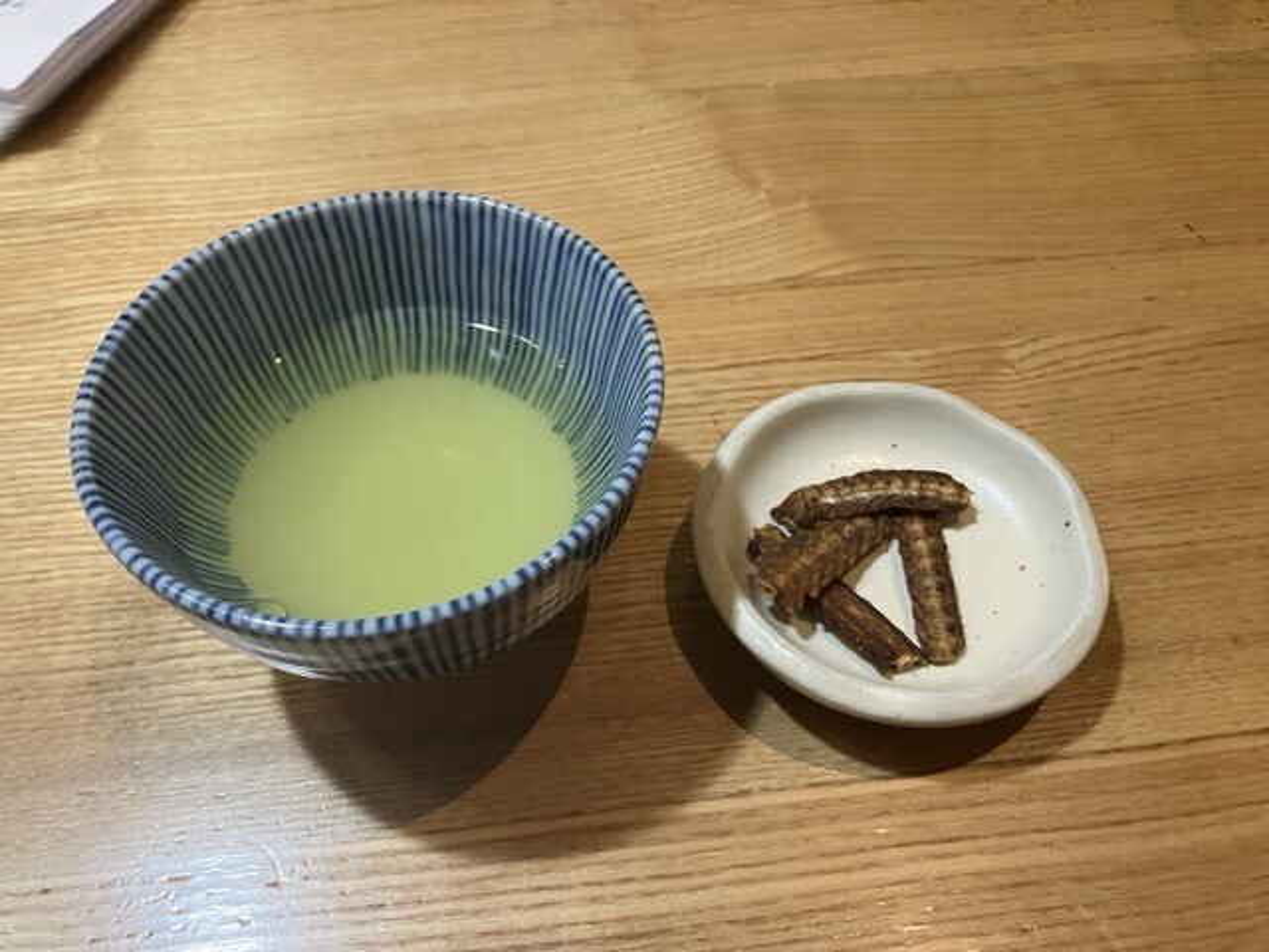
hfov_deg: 63.4
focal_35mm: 28
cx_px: 634
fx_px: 1026
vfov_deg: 49.7
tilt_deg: -50.8
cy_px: 476
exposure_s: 1/60
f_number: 1.8
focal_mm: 3.99
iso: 320
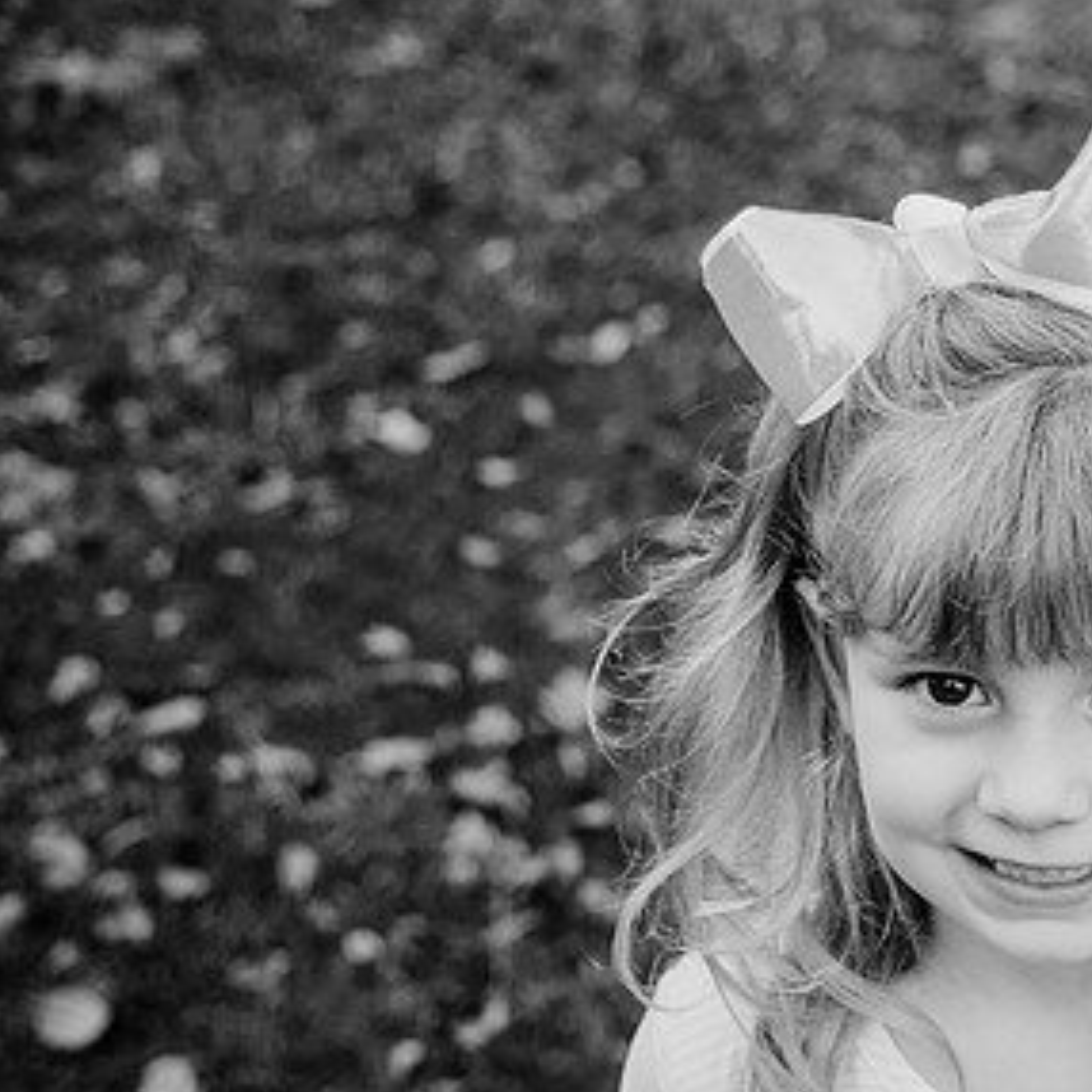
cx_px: 1100
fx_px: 2463
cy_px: 704
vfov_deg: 24.9
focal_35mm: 69
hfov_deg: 23.9
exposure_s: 1/800
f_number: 4
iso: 800
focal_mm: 40
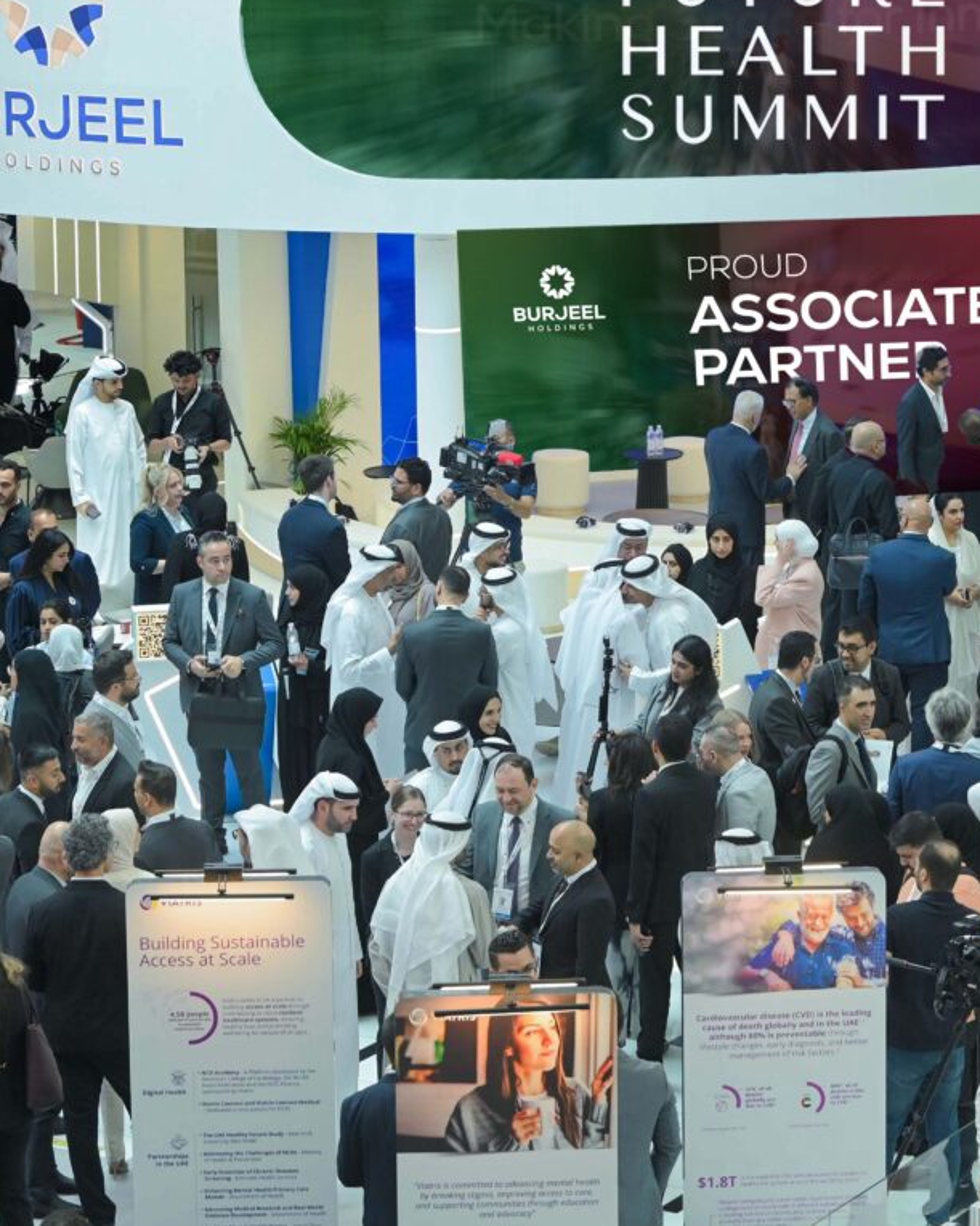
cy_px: 417
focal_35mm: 132
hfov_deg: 11.7
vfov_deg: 14.6
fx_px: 4787
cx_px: 614
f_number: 3.5
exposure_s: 1/250
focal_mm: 70
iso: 640
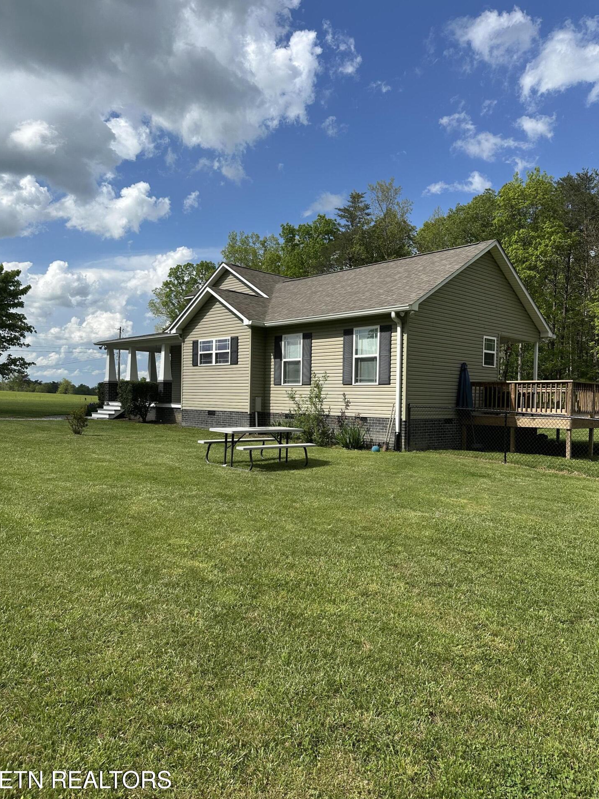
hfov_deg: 54.9
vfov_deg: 69.4
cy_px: 402
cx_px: 307
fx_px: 577
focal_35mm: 25
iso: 80
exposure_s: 1/5263
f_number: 1.78
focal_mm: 6.86
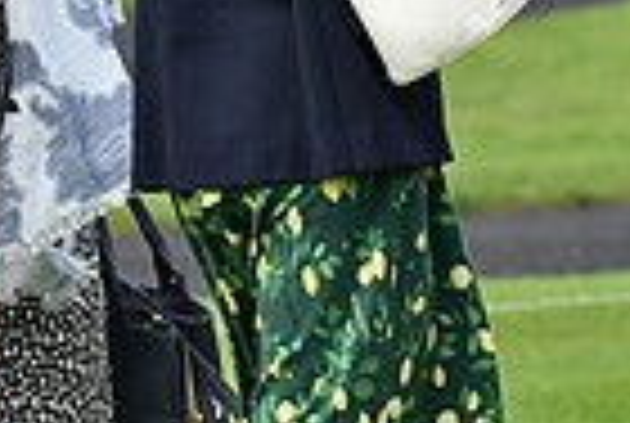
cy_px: -430
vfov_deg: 1.7
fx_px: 14486
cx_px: 1251
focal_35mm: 826
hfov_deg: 2.5
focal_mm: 200
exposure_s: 1/1000
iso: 500
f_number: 5.6
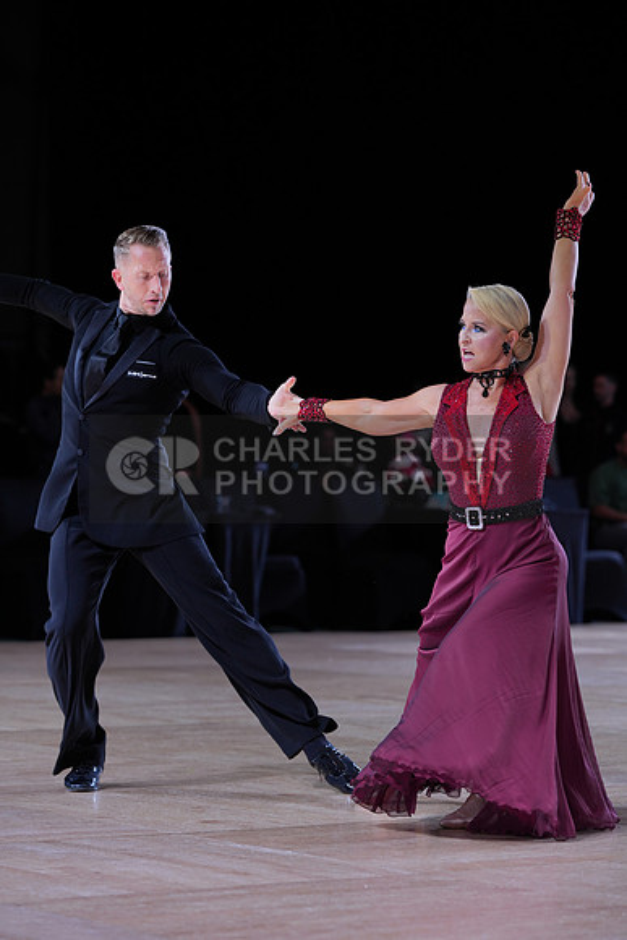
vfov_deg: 14.8
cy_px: 470
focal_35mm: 139
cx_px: 314
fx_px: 3629
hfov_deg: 9.9
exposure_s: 1/250
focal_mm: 139
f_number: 4
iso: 320
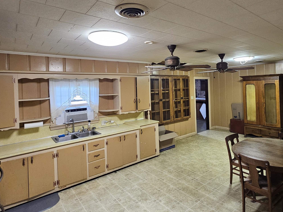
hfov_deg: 81.4
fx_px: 164
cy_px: 88
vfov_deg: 65.5
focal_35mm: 20
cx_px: 157
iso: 400
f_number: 2.2
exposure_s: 1/30
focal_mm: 2.2
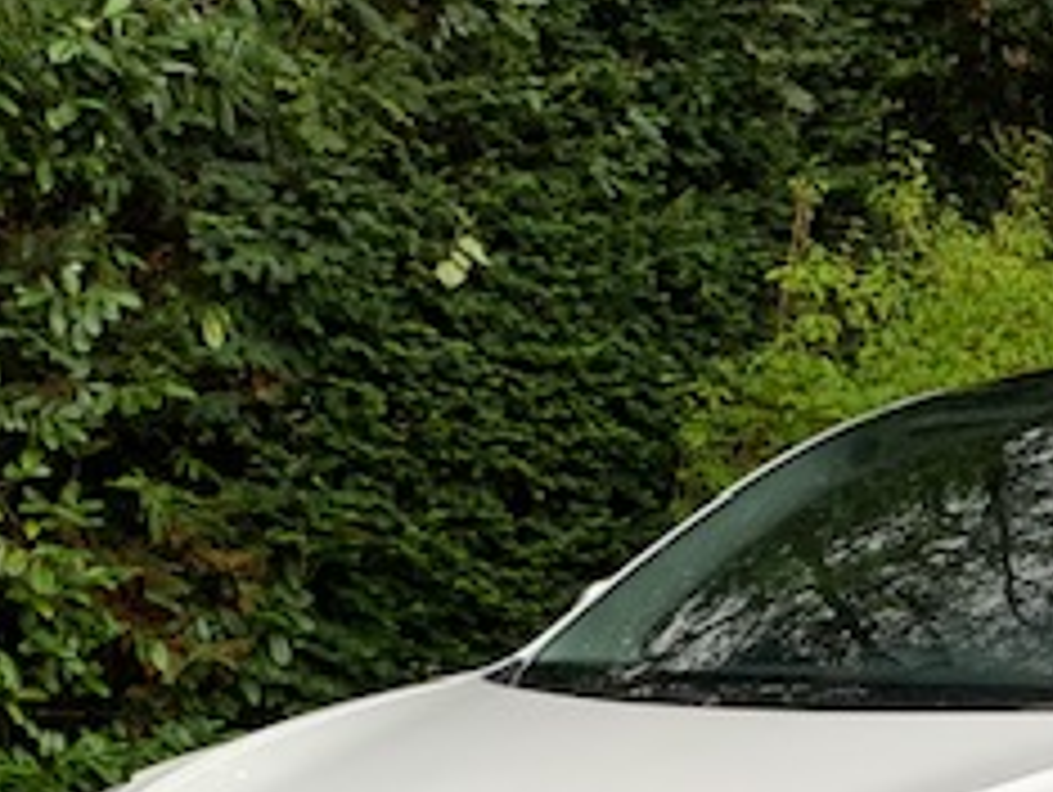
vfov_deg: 19.1
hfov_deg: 26.6
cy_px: 1044
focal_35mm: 71
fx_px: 2162
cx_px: 900
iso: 100
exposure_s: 1/64
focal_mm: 4.25
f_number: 1.8
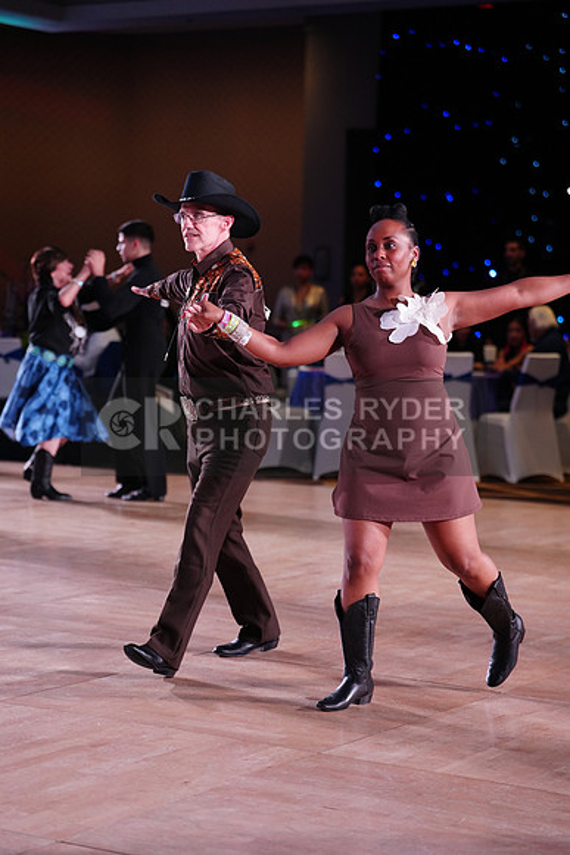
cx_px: 285
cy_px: 428
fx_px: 1946
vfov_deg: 24.8
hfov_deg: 16.7
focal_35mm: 82
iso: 2000
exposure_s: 1/500
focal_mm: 82
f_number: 2.8
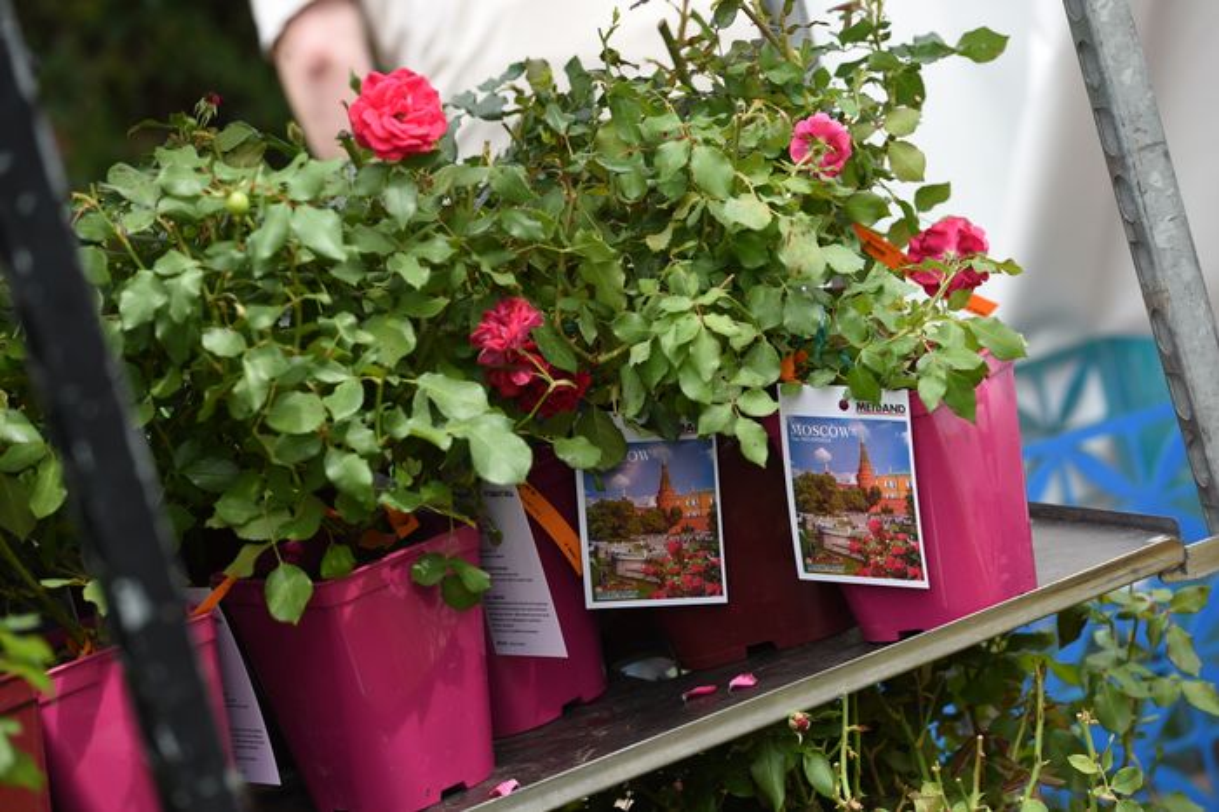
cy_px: 406
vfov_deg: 8.8
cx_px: 610
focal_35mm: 155
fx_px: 5246
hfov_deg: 13.3
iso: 160
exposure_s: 1/250
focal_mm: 155
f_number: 5
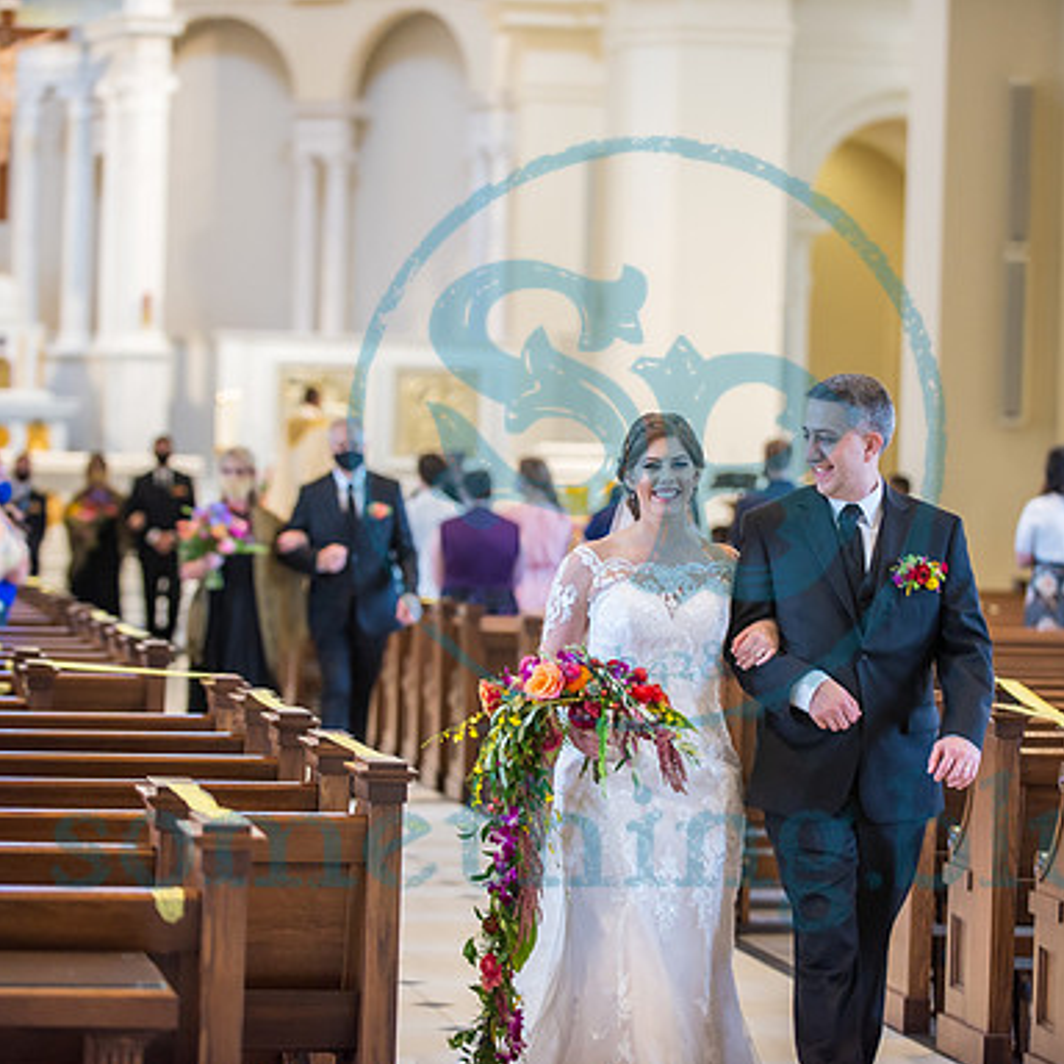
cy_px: 533
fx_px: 4556
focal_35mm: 131
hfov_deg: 13.3
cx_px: 637
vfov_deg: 13.3
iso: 1250
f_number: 2.8
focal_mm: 102
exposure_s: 1/250
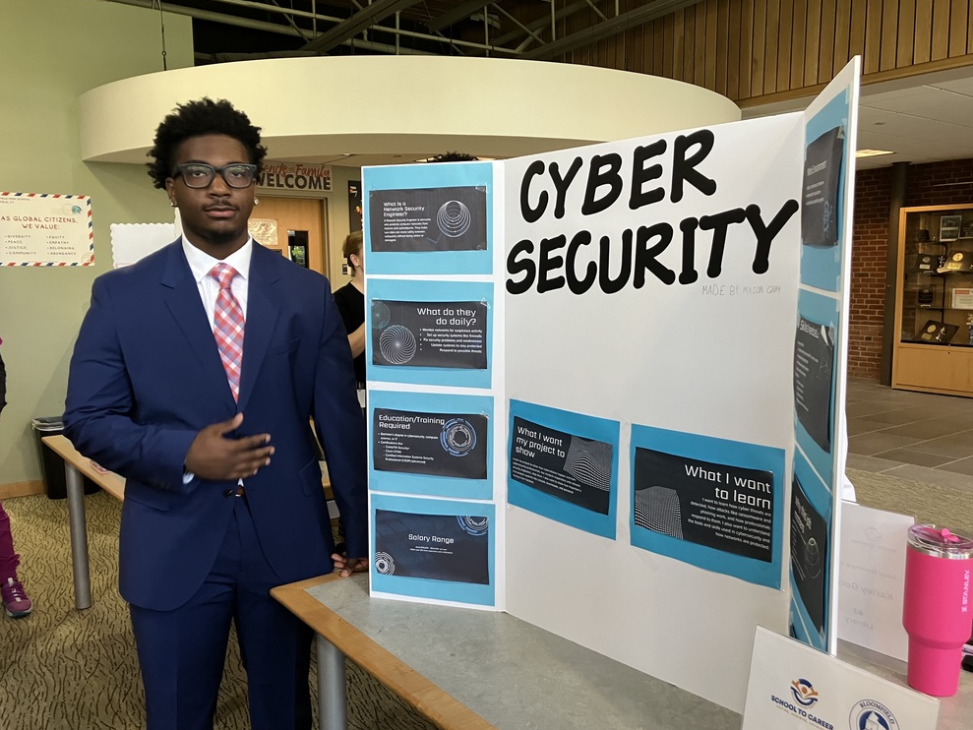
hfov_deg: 61.7
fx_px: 815
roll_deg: +0.4
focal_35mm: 29
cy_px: 375
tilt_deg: -4.6
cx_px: 485
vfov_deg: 48.2
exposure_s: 1/60
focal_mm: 3.99
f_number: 1.8
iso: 100
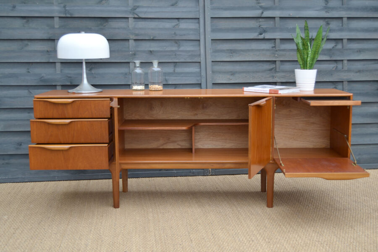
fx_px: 488
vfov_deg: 28.9
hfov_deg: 42.3
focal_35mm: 46
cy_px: 126
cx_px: 189
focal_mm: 31
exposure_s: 1/125
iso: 220
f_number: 4.2
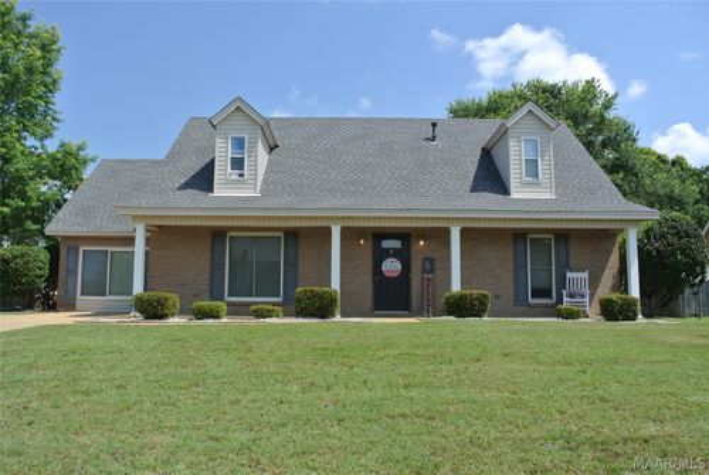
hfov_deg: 63.6
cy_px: 238
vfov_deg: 45.1
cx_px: 354
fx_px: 572
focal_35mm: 29
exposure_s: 1/500
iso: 100
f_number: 5.6
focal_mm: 11
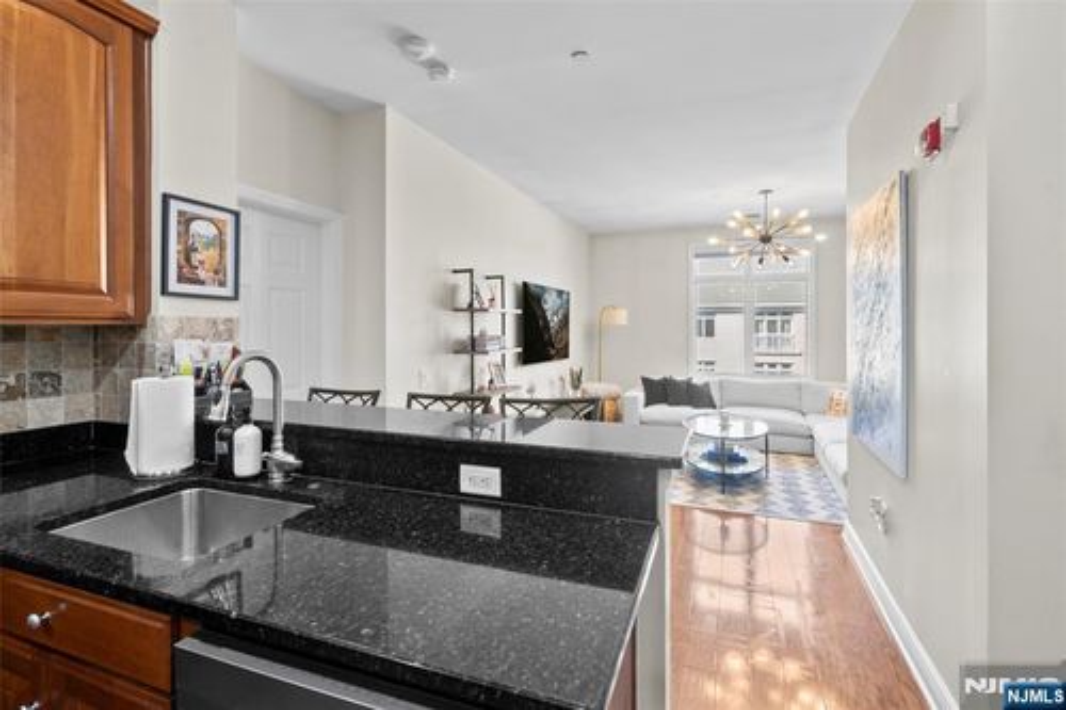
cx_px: 533
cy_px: 355
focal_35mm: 16
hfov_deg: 96.8
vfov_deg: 73.7
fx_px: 474
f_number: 8
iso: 100
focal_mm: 16
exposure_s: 1/4
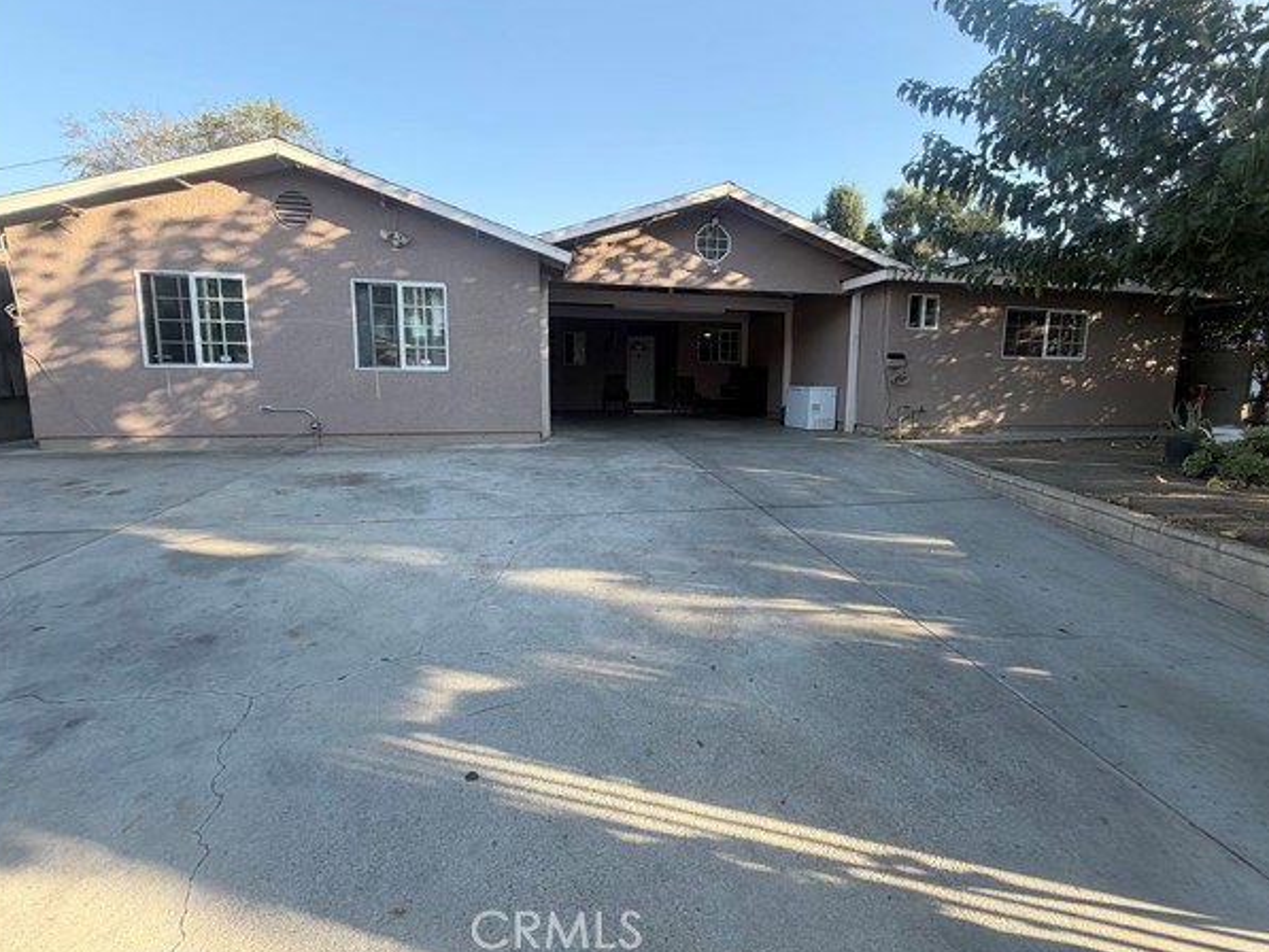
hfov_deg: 98.1
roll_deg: +0.7
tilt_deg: -7.3
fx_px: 550
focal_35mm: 15
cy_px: 450
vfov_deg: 81.7
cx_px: 655
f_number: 2.2
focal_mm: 2.22
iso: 50
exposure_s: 1/304
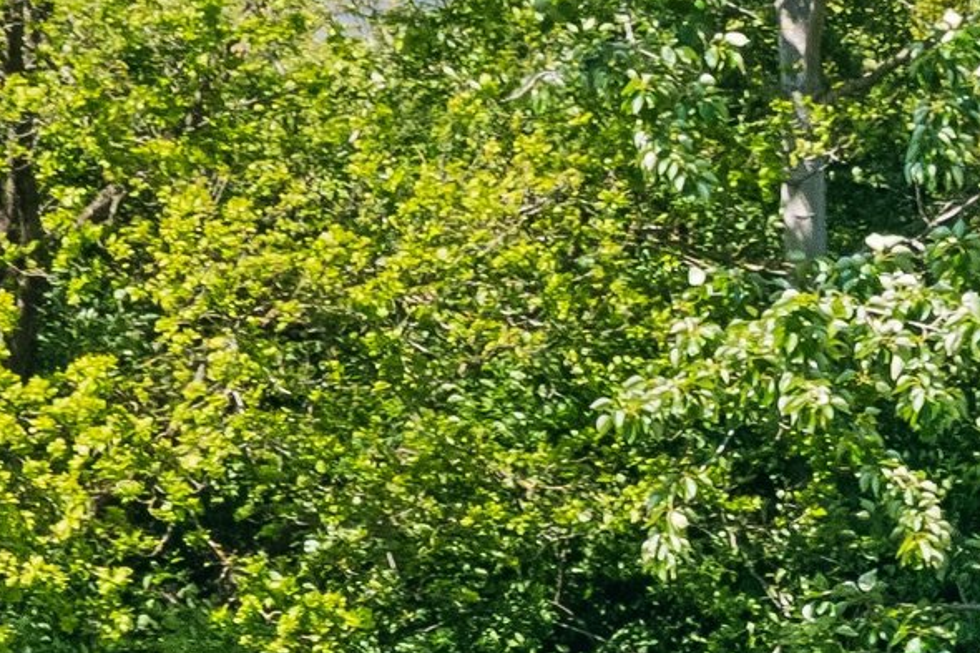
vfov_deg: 1.7
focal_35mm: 798
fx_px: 21716
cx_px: 1342
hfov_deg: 2.6
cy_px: 1429
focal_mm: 105
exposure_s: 1/160
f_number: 14
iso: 560
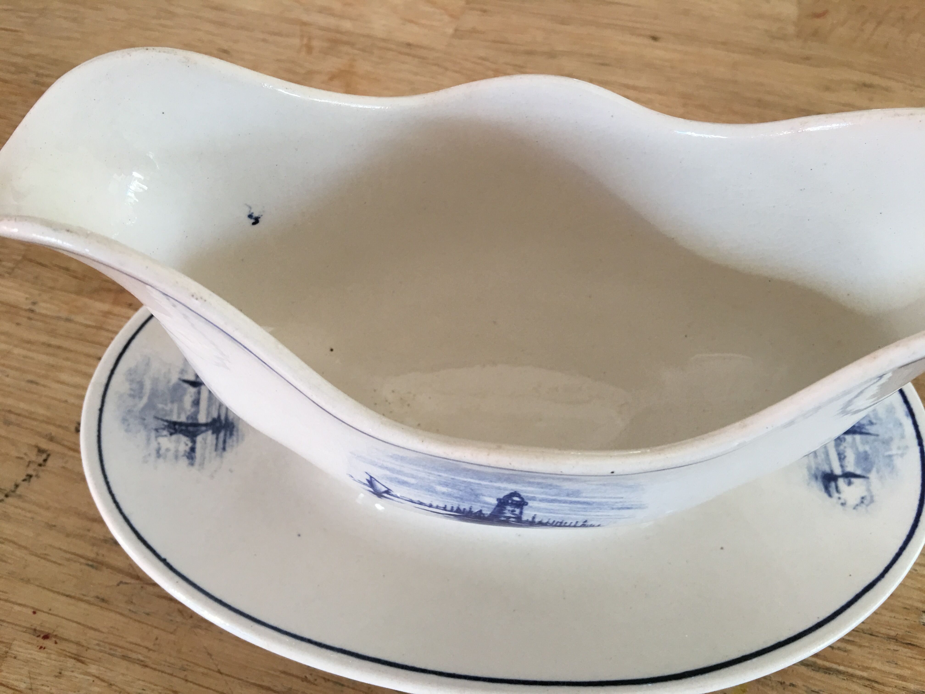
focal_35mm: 29
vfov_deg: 48.2
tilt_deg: -58.1
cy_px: 347
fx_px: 775
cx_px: 462
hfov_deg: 61.7
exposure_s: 1/33
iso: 40
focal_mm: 4.15
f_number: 2.2
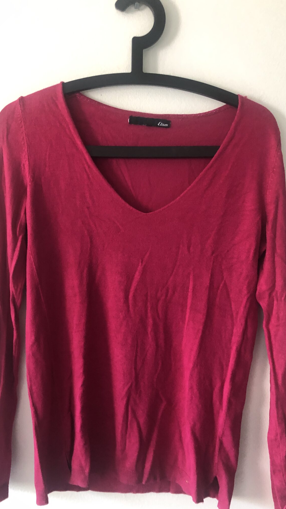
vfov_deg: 62.6
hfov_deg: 37.7
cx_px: 120
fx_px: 418
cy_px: 254
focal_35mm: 31
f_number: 1.8
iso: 100
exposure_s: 1/10
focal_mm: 3.99
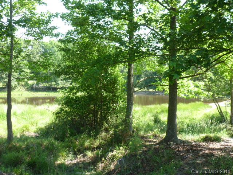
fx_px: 256
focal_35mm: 38
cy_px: 88
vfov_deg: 37.7
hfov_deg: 49.0
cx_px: 116
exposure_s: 1/80
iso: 100
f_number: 3.8
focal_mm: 6.8
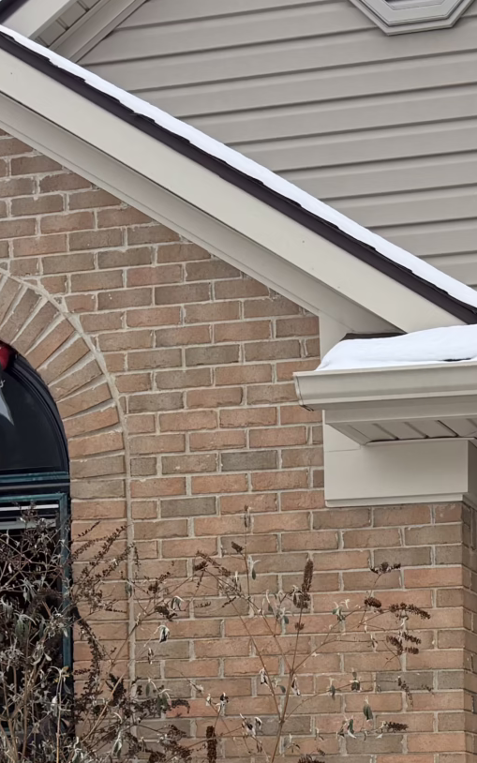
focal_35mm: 80
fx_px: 1663
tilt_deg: +1.5
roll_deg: +1.2
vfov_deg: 24.2
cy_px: 832
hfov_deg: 15.9
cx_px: 501
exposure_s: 1/2445
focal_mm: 6.76
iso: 80
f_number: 1.78
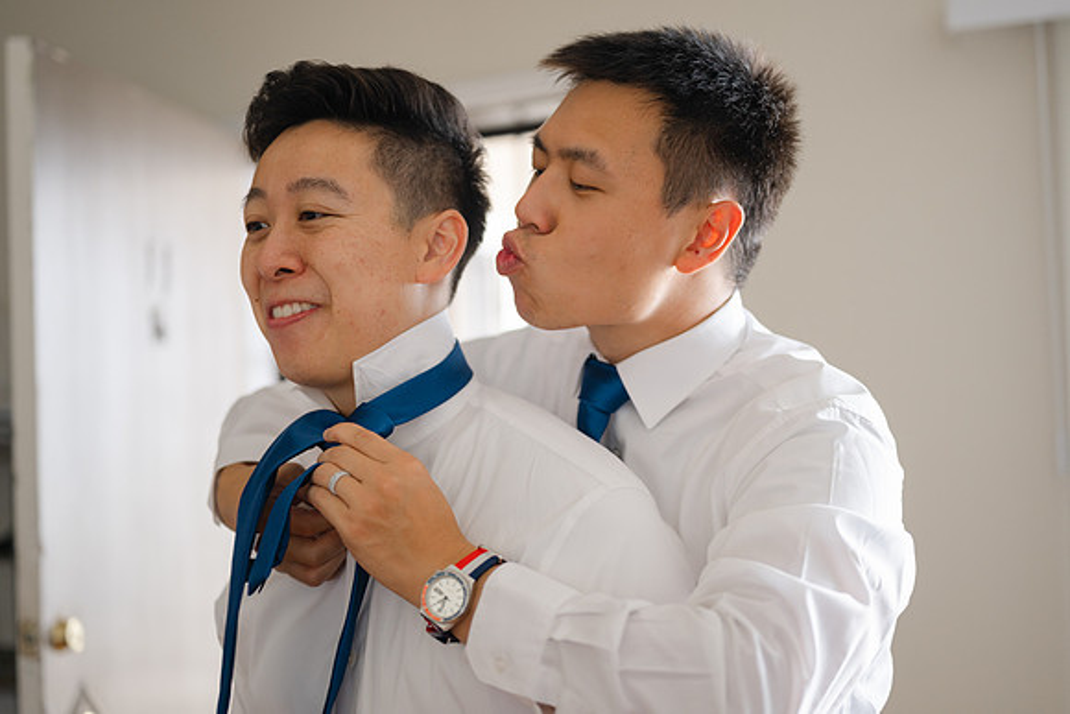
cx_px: 535
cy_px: 357
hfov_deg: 39.6
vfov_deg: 27.0
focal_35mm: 50
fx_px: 1486
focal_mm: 50
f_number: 1.8
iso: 160
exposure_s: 1/160
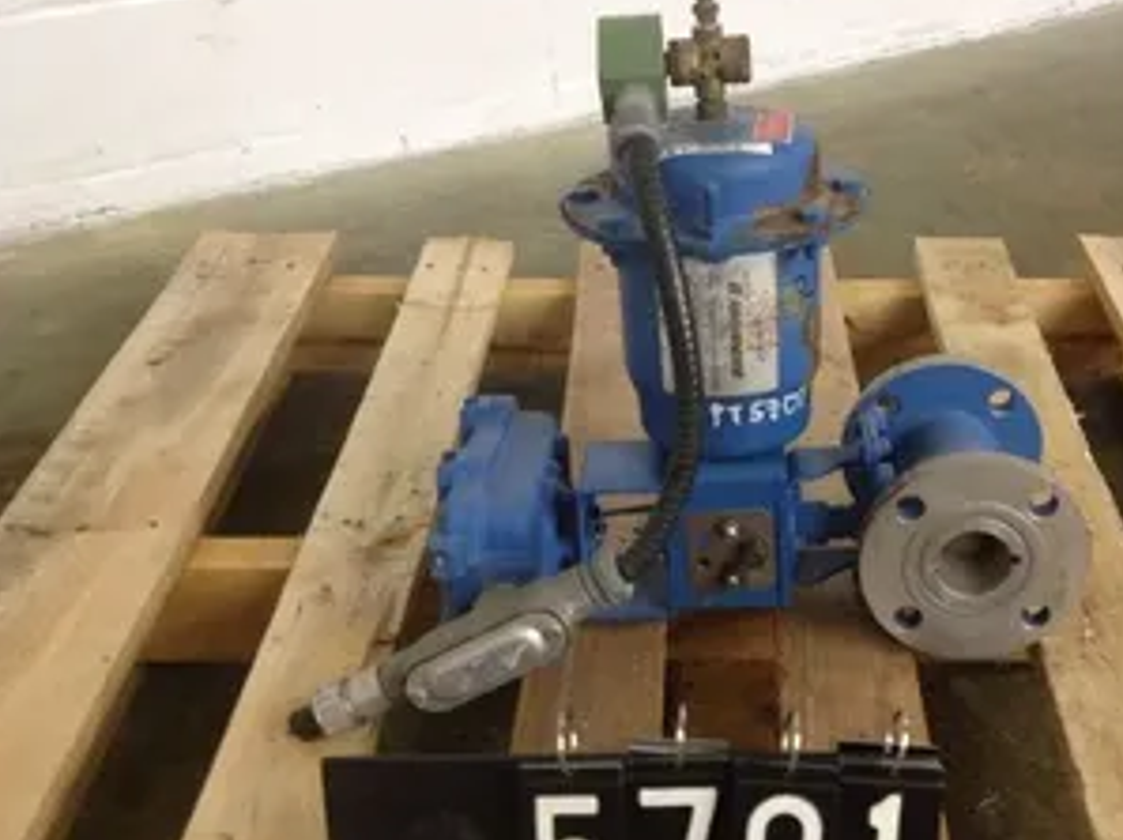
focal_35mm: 47
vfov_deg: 30.8
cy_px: 448
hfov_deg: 40.0
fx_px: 1524
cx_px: 739
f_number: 2.4
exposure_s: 1/20
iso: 200
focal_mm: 4.28
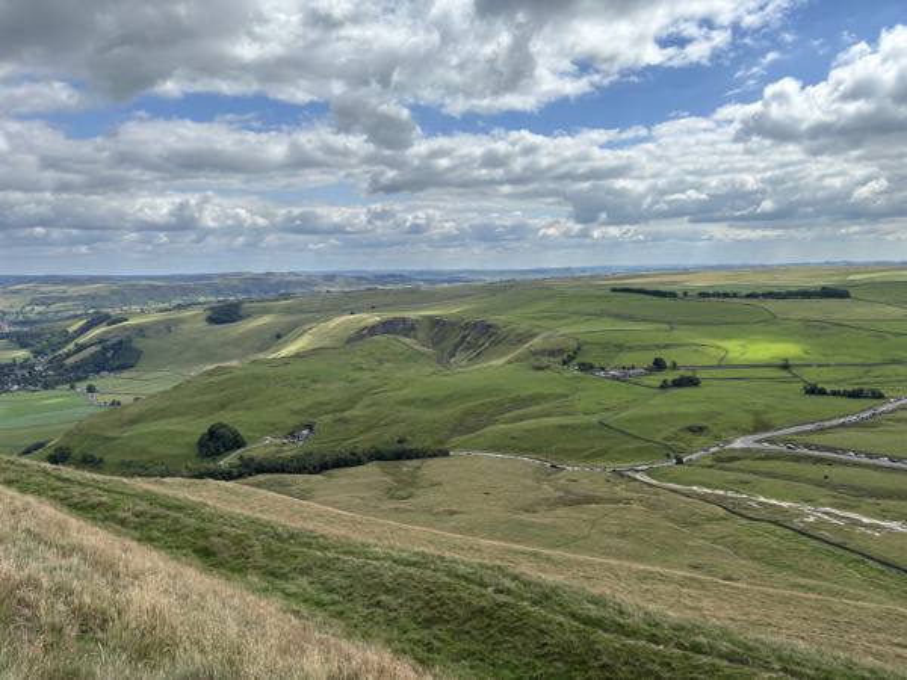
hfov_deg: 67.3
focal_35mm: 26
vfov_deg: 53.1
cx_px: 454
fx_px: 681
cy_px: 340
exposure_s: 1/5076
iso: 50
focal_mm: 5.96
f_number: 1.6
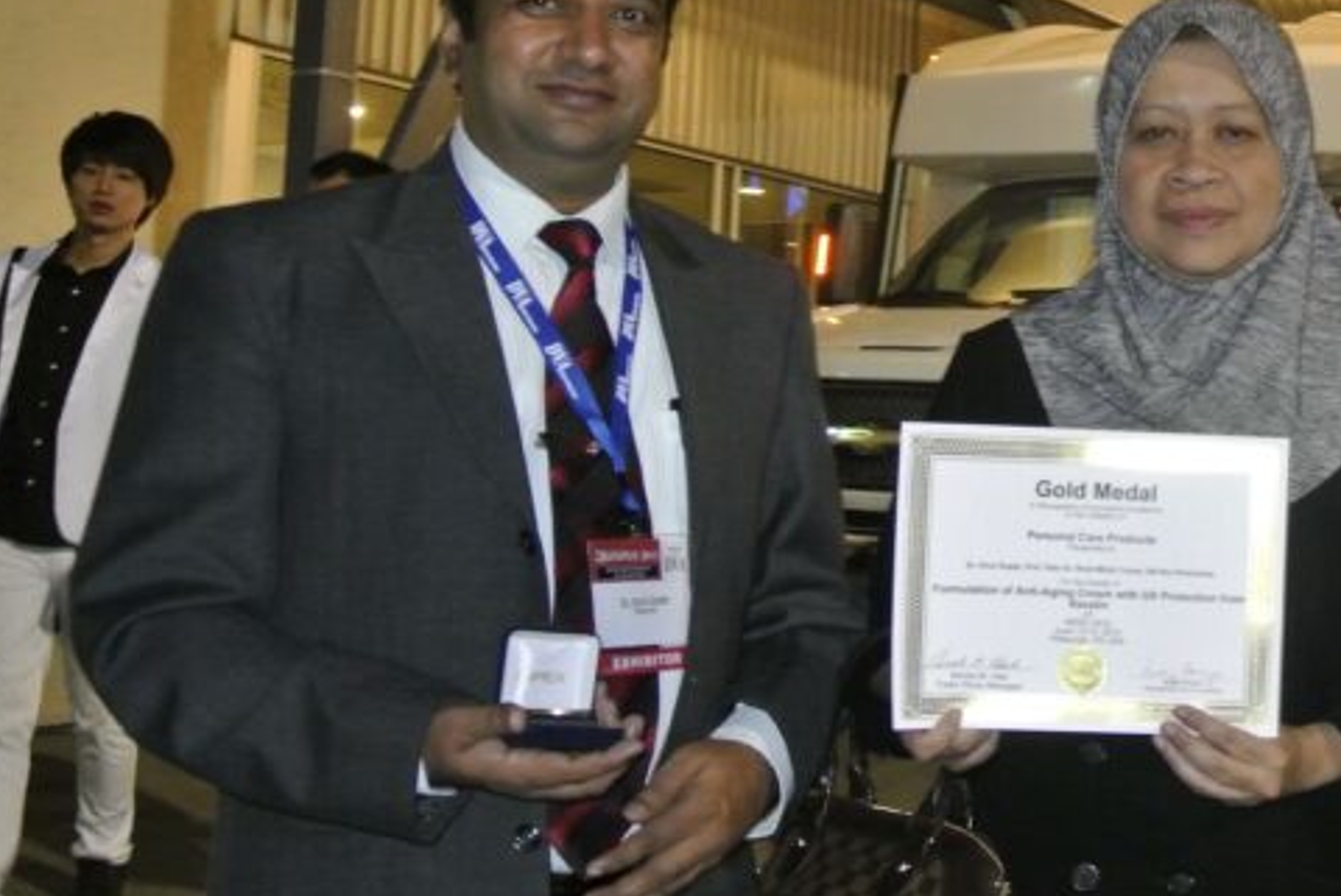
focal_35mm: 64
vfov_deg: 21.3
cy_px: 387
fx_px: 2386
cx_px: 1324
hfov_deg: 29.4
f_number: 3.5
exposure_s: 1/25
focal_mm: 11.4
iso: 800
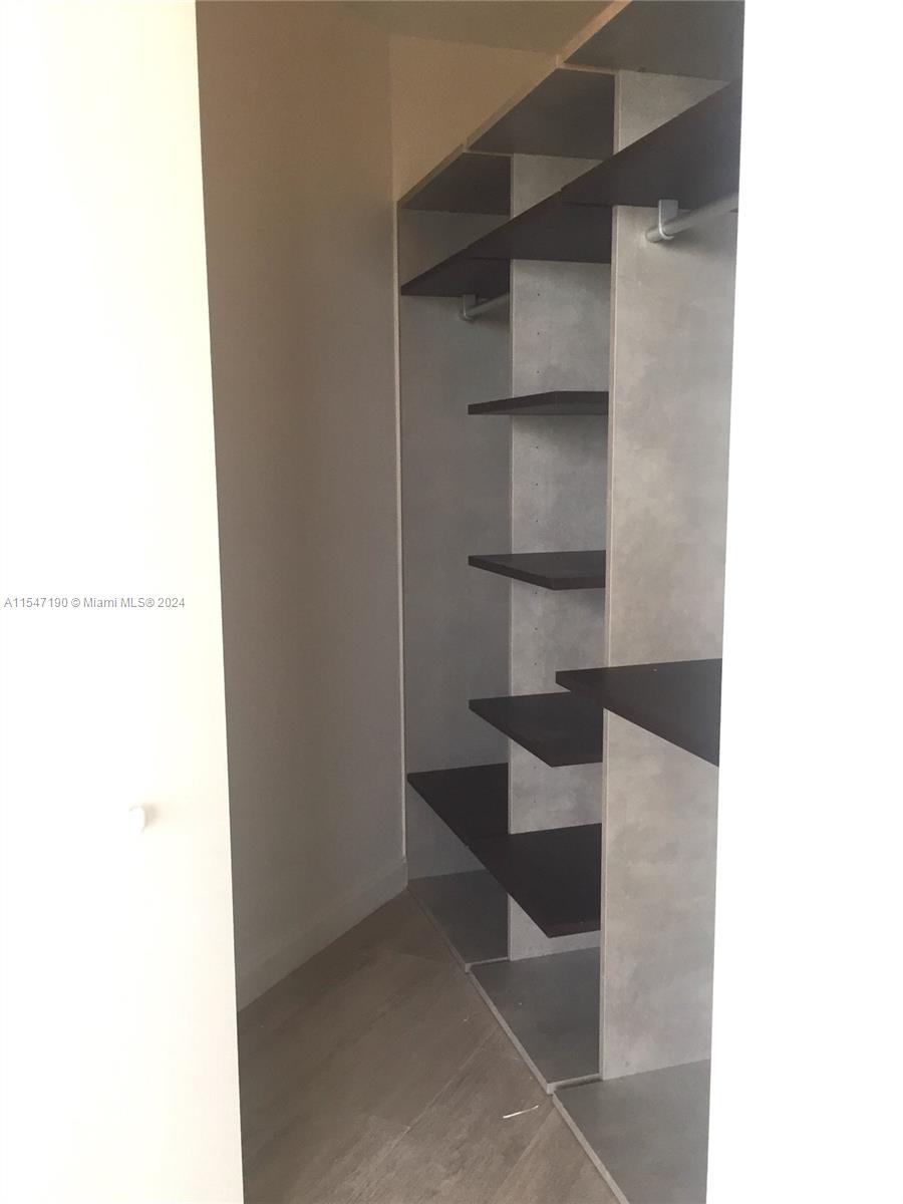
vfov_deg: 61.7
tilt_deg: -7.1
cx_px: 452
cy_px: 602
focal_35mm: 29
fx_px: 1009
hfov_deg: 48.2
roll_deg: -0.8
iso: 40
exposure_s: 1/40
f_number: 2.2
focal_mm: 4.15
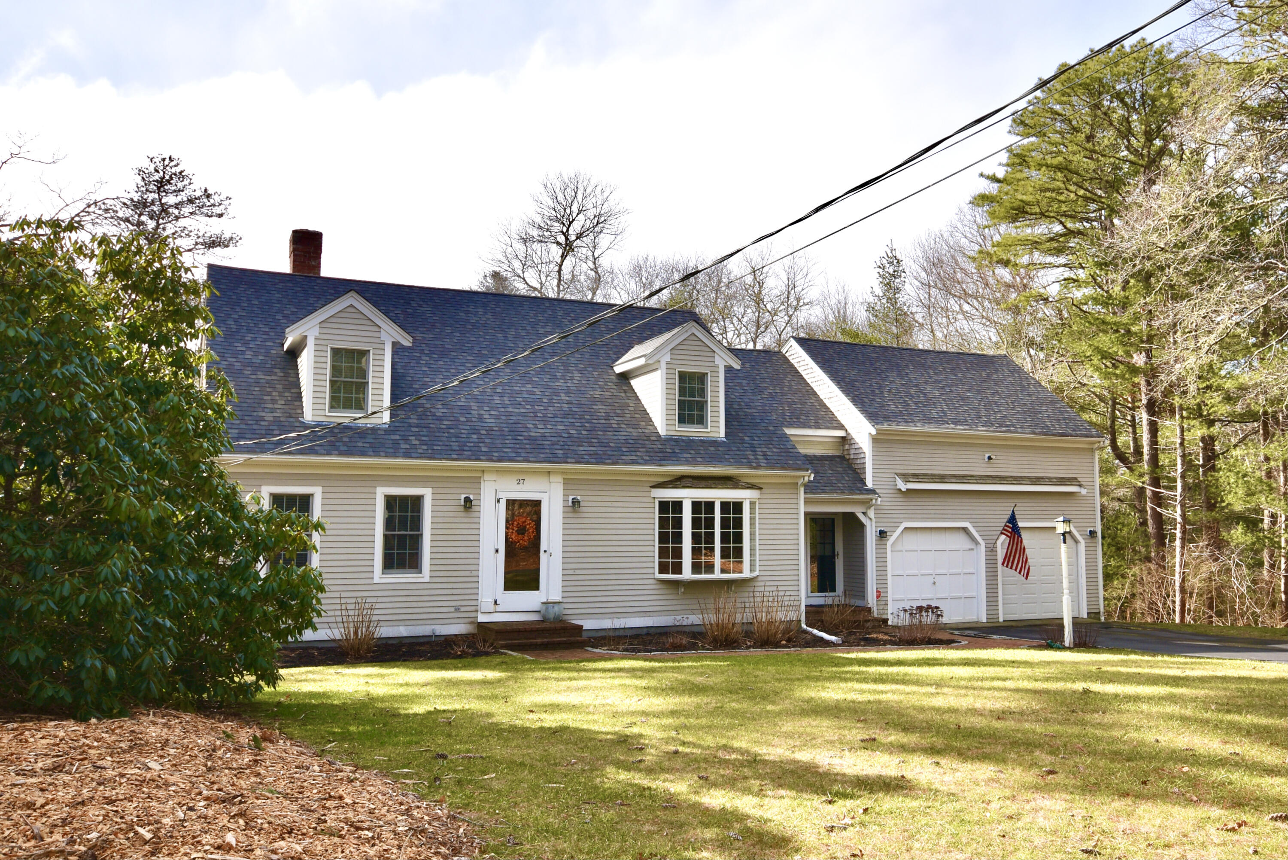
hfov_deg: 73.7
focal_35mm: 24
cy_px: 430
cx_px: 644
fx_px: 859
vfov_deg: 53.2
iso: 100
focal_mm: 16
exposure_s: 1/250
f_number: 6.3
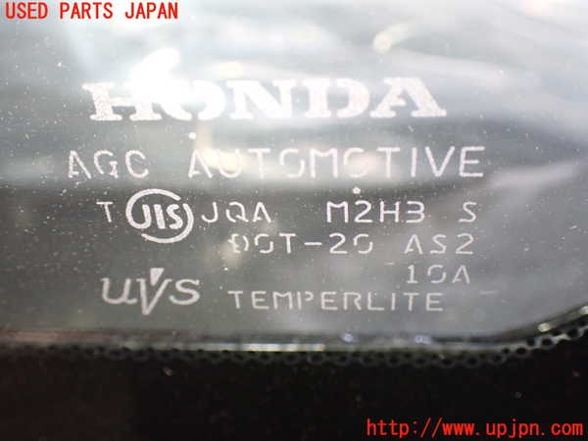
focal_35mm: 41
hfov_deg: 45.8
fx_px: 696
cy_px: 220
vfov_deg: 35.1
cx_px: 294
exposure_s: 1/40
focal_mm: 7.31
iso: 1000
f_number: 2.8
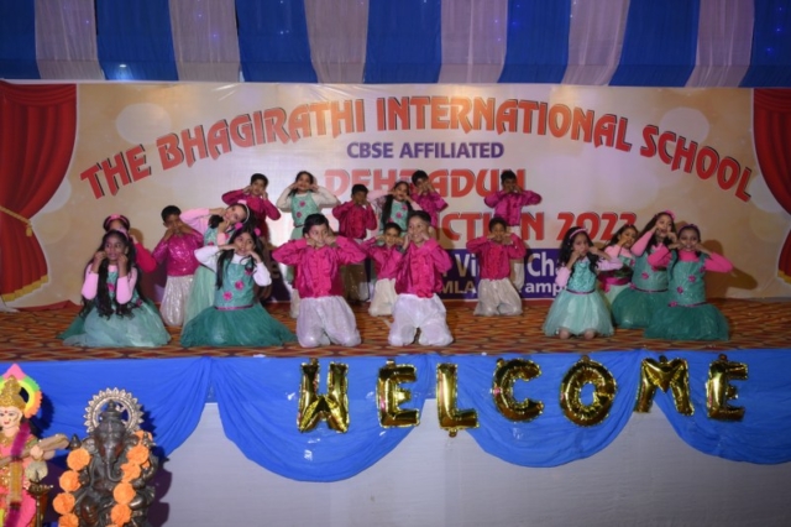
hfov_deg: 42.8
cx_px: 396
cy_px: 264
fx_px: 1010
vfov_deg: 29.2
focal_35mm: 46
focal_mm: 46
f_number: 7.1
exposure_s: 1/200
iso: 1000
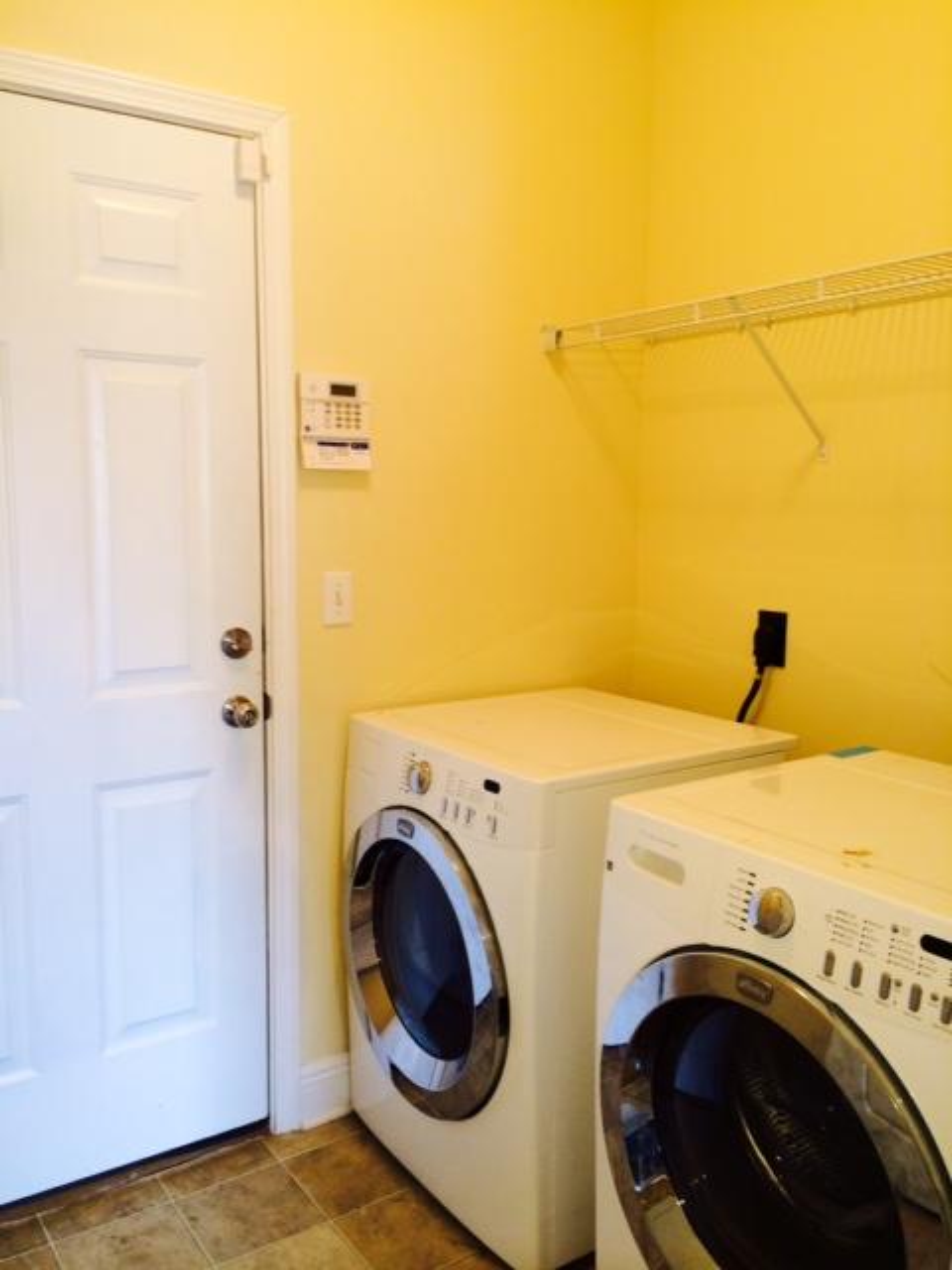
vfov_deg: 60.0
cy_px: 635
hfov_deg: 46.8
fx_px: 1100
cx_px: 476
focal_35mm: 30
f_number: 2.2
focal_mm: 4.12
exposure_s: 1/30
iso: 64
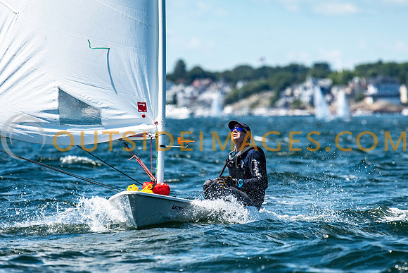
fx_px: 5928
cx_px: 231
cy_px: 149
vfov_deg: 2.6
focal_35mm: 523
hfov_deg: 3.9
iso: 320
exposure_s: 1/3200
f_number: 5
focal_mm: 300
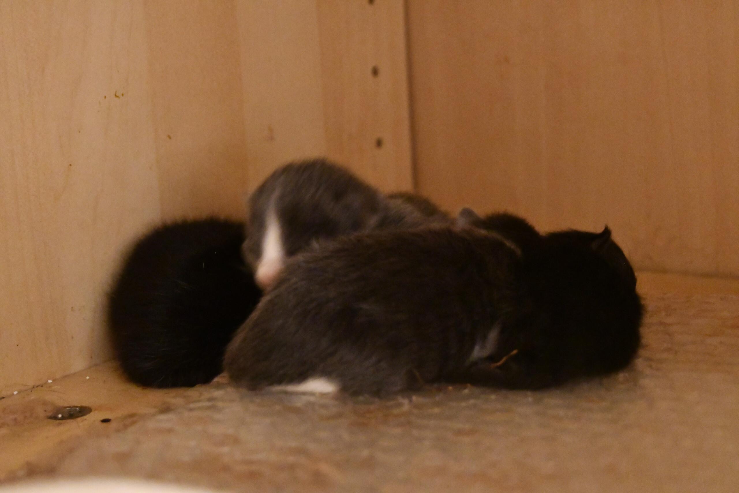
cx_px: 370
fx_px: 1416
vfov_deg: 19.7
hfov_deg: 29.2
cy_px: 246
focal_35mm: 69
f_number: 5.3
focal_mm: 46
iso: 12800
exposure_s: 1/20
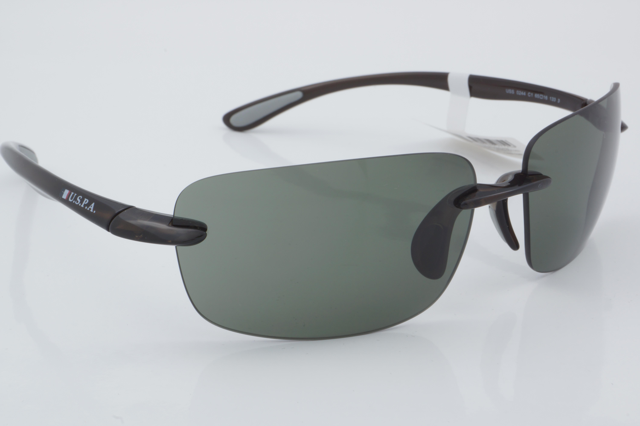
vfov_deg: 16.6
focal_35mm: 82
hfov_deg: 24.6
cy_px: 213
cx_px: 320
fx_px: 1467
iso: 100
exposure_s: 1/4
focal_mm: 55
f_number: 32
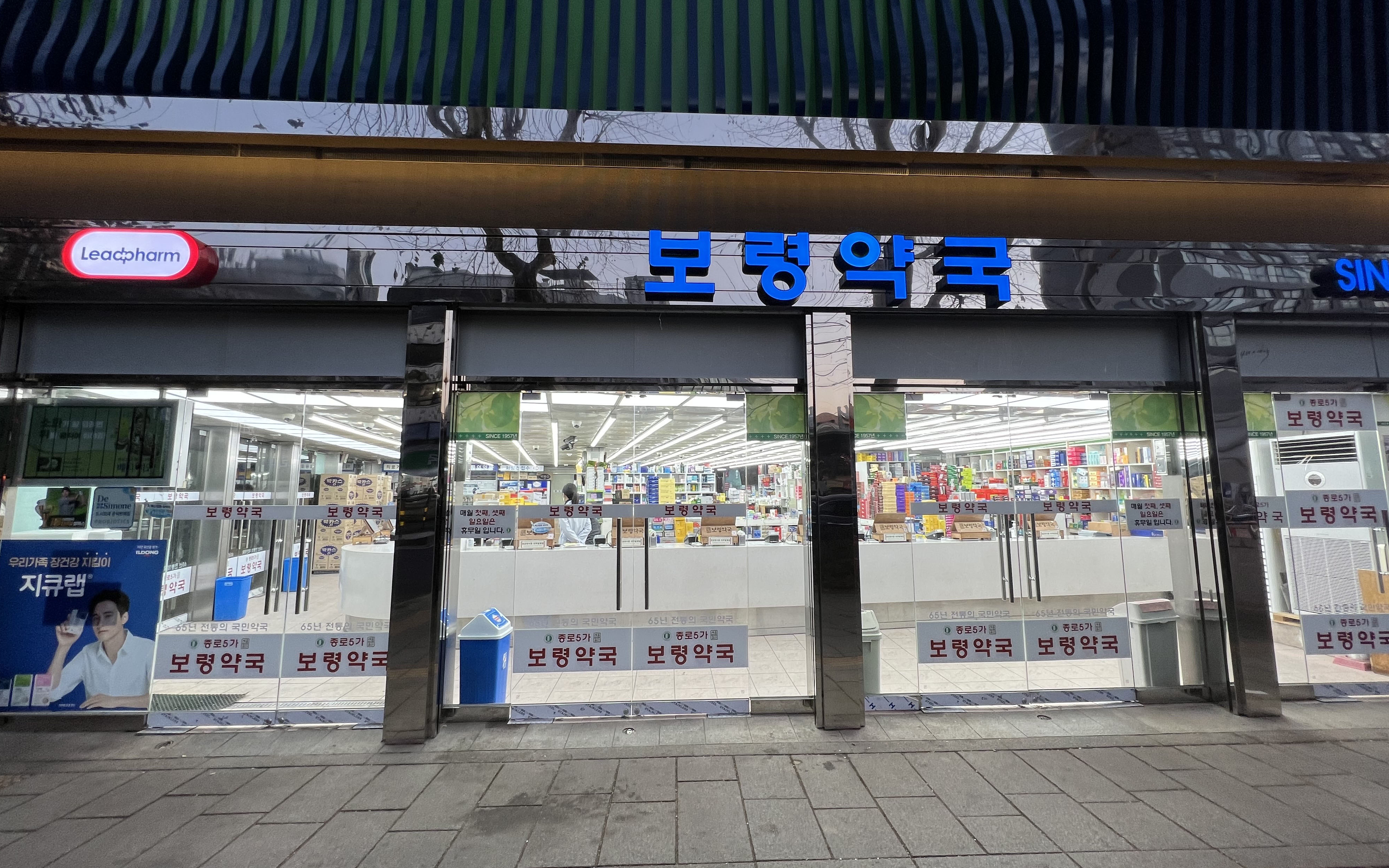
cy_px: 426
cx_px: 698
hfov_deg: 105.3
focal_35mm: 14
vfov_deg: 78.6
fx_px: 530
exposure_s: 1/122
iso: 40
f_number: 1.8
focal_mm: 1.57
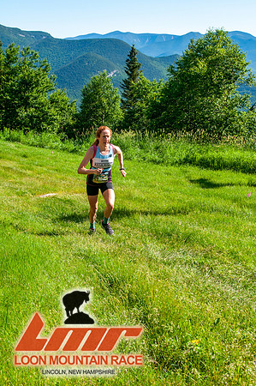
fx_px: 545
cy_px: 193
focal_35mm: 51
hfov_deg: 26.4
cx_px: 128
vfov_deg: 38.9
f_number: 8
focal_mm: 34
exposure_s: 1/400
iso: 200
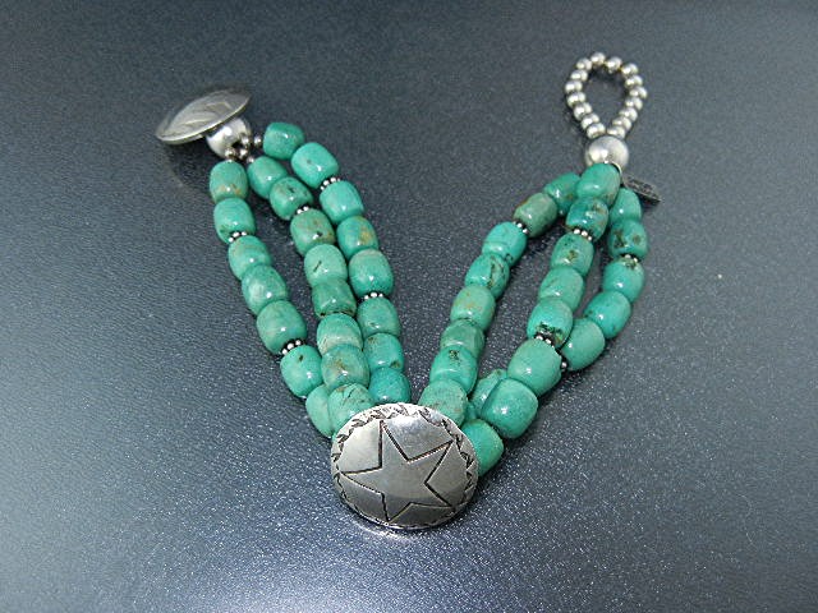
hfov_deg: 47.9
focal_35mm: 39
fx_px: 922
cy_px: 306
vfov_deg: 36.8
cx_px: 409
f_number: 3.7
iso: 242
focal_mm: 7.1
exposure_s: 1/30
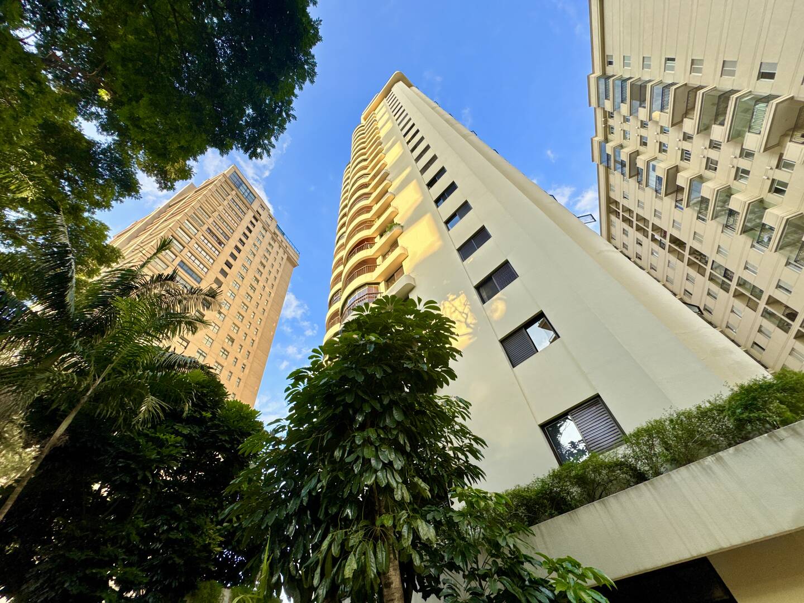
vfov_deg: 85.7
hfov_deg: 102.1
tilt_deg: +51.5
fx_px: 325
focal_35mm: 14
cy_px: 302
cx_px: 402
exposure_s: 1/375
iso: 40
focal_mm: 2.22
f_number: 2.2
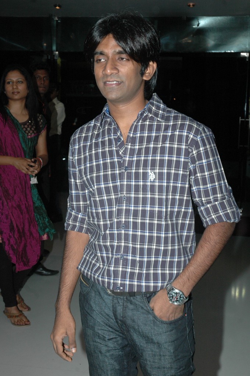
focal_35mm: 57
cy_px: 188
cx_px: 125
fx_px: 595
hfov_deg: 23.7
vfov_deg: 35.1
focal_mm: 38
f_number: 7.1
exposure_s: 1/125
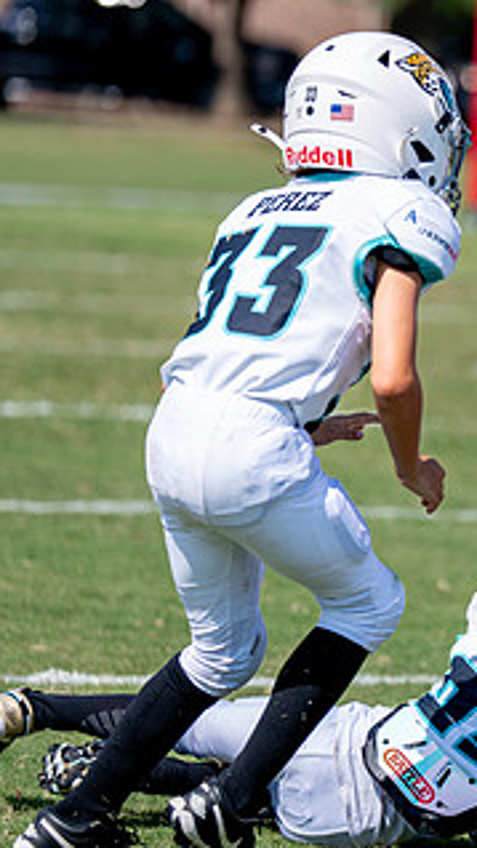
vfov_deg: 7.1
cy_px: 393
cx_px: 773
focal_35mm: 306
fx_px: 6877
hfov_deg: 3.9
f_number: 2.8
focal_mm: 138
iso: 125
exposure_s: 1/2500
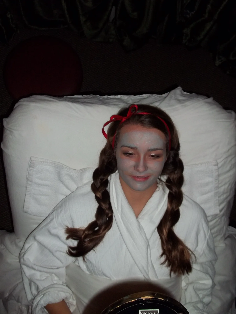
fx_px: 300
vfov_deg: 55.4
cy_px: 157
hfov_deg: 42.9
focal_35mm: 33
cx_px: 118
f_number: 3.3
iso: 160
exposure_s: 1/60
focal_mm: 5.9
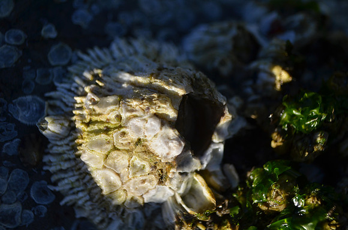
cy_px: 115
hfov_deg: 32.0
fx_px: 608
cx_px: 174
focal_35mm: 63
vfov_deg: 21.5
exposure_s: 1/1250
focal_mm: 42
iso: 400
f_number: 5.3
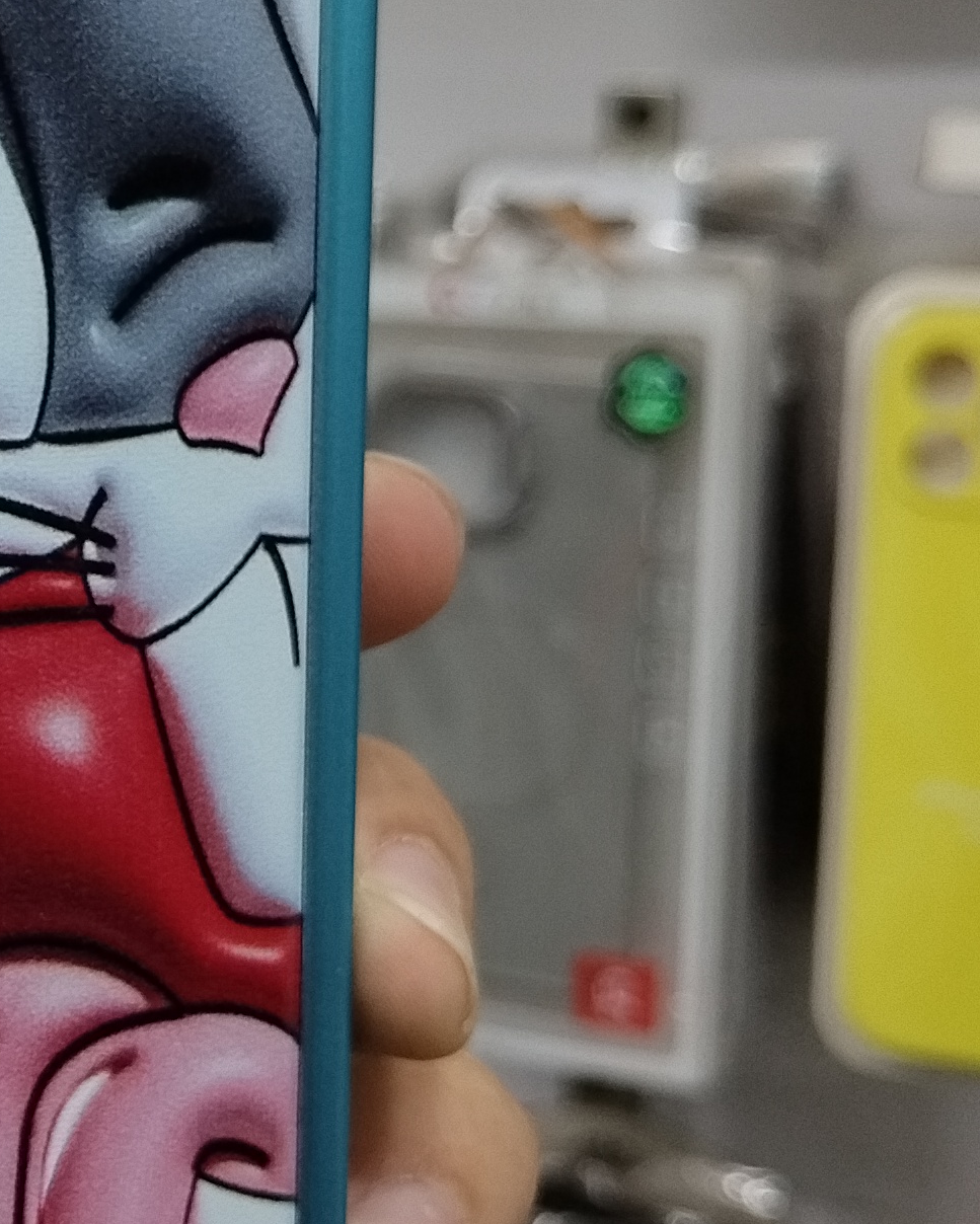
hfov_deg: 17.3
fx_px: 3044
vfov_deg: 22.7
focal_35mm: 84
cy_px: 482
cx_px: -271
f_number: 1.8
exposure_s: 1/50
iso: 125
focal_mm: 4.7
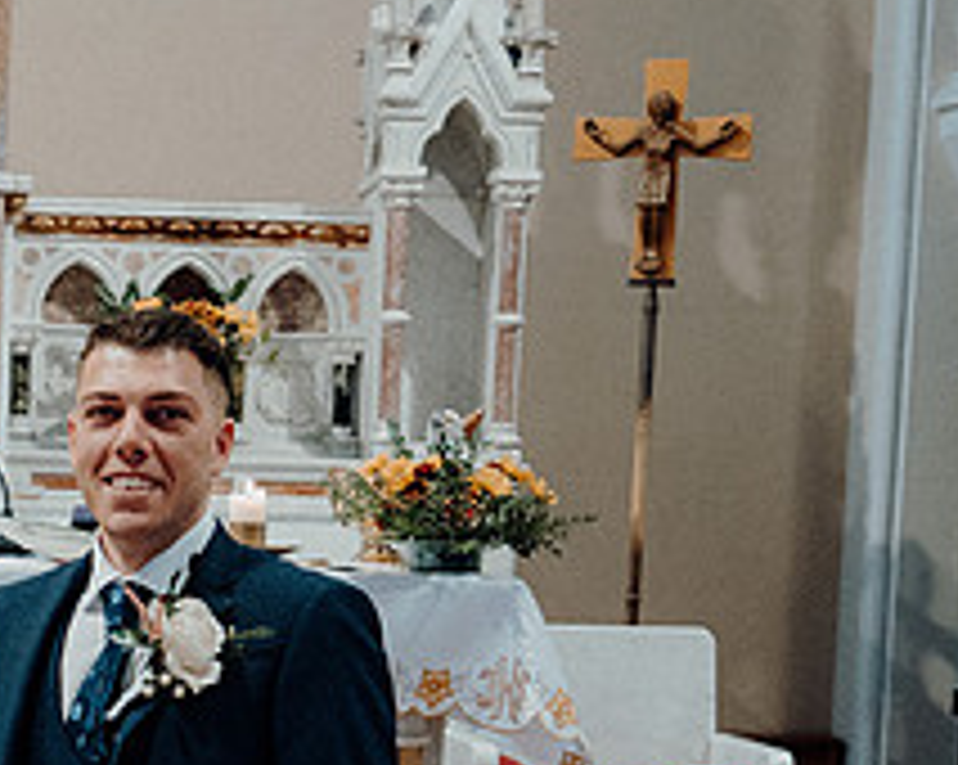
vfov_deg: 16.2
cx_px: -58
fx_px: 2606
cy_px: 835
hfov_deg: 20.0
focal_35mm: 92
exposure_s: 1/160
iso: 2500
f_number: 3.5
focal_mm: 24
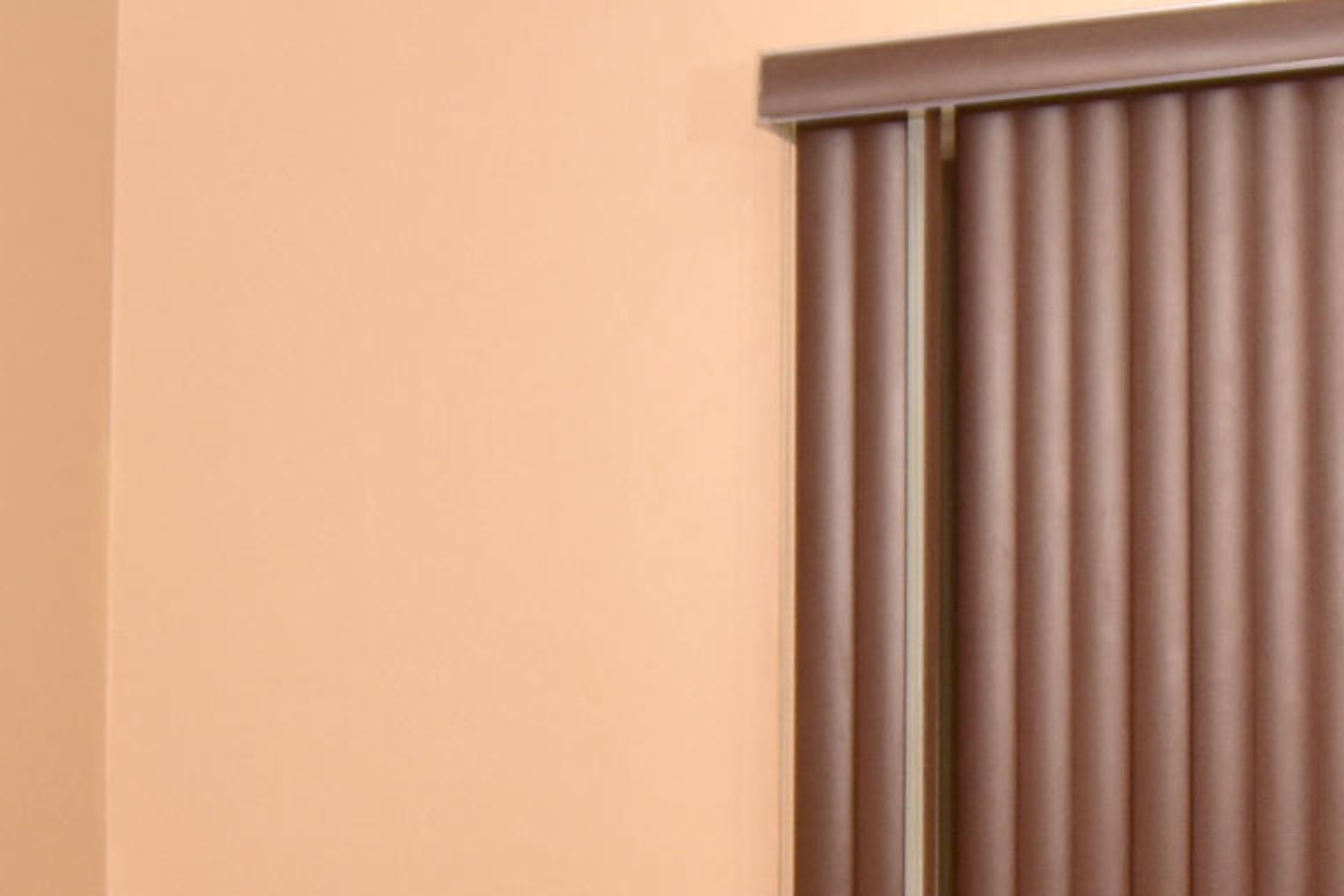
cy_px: 893
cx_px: 750
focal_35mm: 105
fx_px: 3920
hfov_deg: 19.4
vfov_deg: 12.9
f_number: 3.5
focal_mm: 18
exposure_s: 1/250
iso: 1000
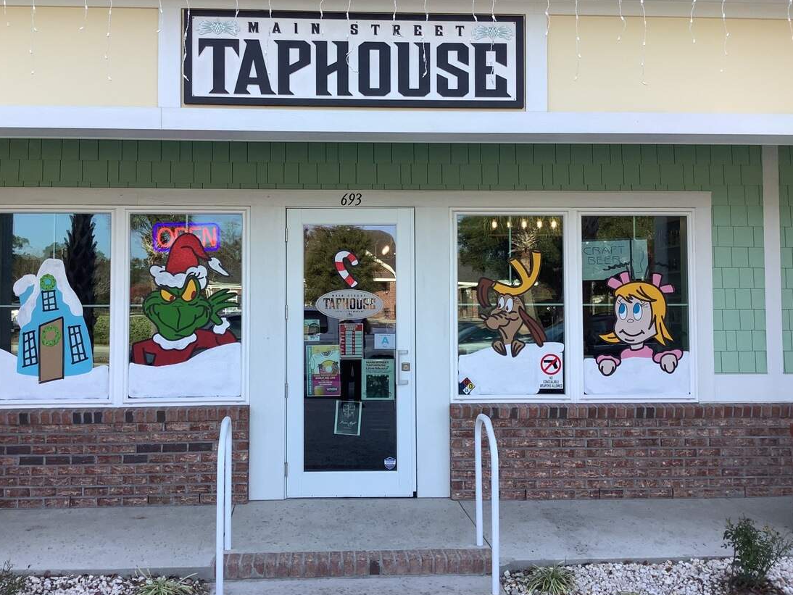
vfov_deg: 41.8
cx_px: 361
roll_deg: -0.5
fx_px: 779
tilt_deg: +1.0
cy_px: 278
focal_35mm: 34
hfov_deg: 53.9
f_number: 2.4
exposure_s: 1/237
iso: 25
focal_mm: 3.3
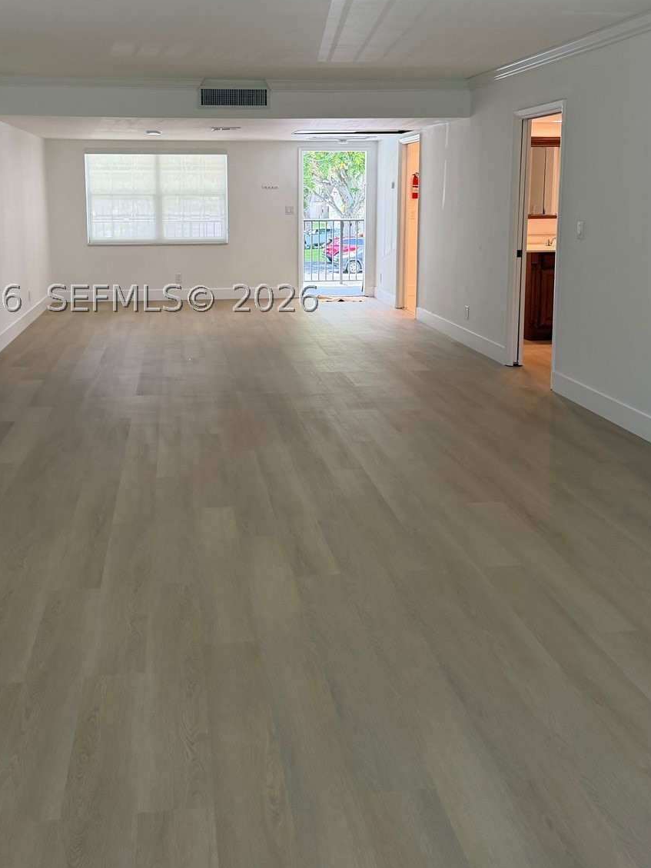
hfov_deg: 41.7
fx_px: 852
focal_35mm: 34
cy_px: 298
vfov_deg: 53.0
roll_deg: +0.1
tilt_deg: -7.1
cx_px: 273
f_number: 1.78
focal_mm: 6.76
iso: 200
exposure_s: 1/202
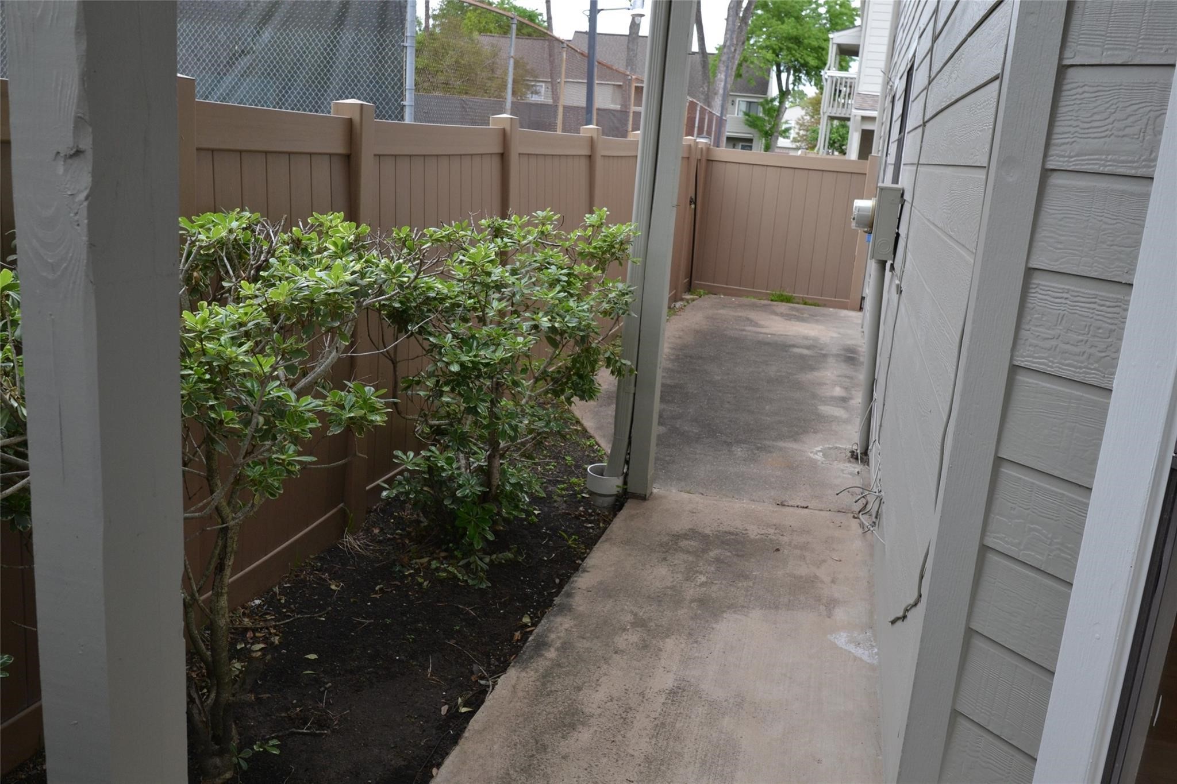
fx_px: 981
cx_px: 588
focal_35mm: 30
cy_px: 392
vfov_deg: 43.6
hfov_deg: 61.9
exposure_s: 1/125
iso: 360
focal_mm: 20
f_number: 5.6
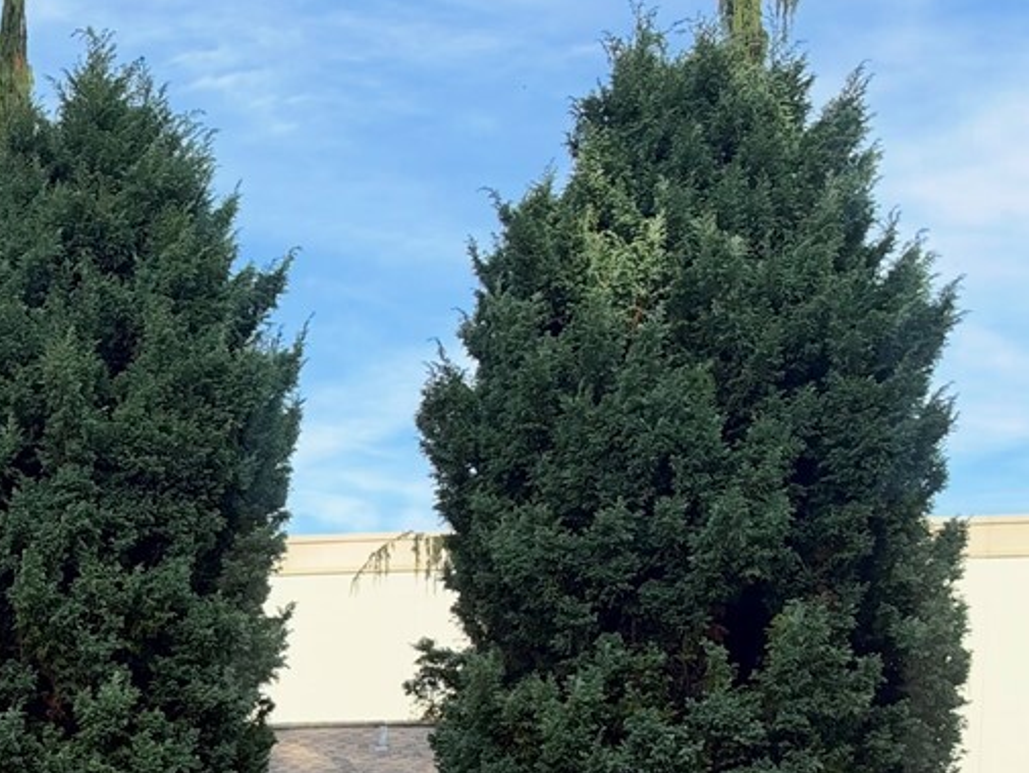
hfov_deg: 22.3
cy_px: 1022
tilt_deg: -1.0
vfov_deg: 18.0
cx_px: -401
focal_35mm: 76
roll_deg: -0.4
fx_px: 2260
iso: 100
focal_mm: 6.93
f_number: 1.8
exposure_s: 1/1330
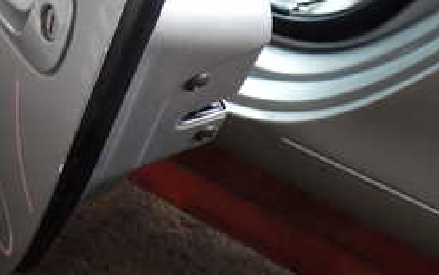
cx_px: -9
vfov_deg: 15.8
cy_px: -42
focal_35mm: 80
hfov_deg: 24.5
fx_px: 958
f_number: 2.4
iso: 125
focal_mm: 5.79
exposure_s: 1/60
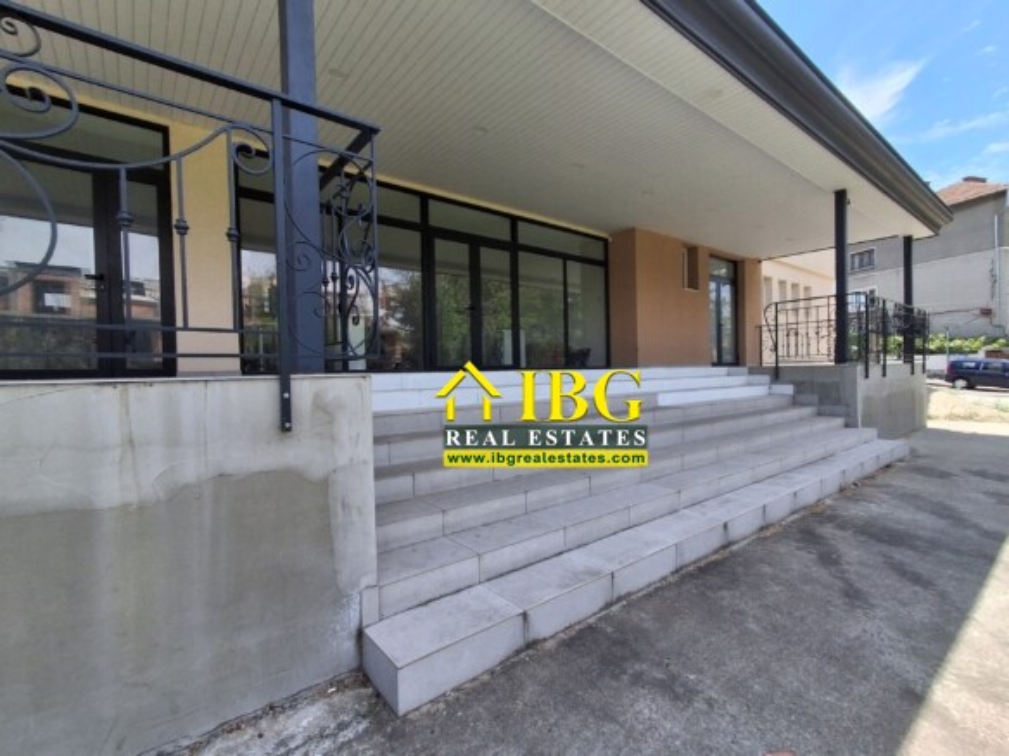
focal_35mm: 16
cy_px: 378
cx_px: 504
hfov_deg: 94.5
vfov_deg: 78.1
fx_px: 466
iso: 40
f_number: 2.2
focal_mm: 1.64
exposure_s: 1/790
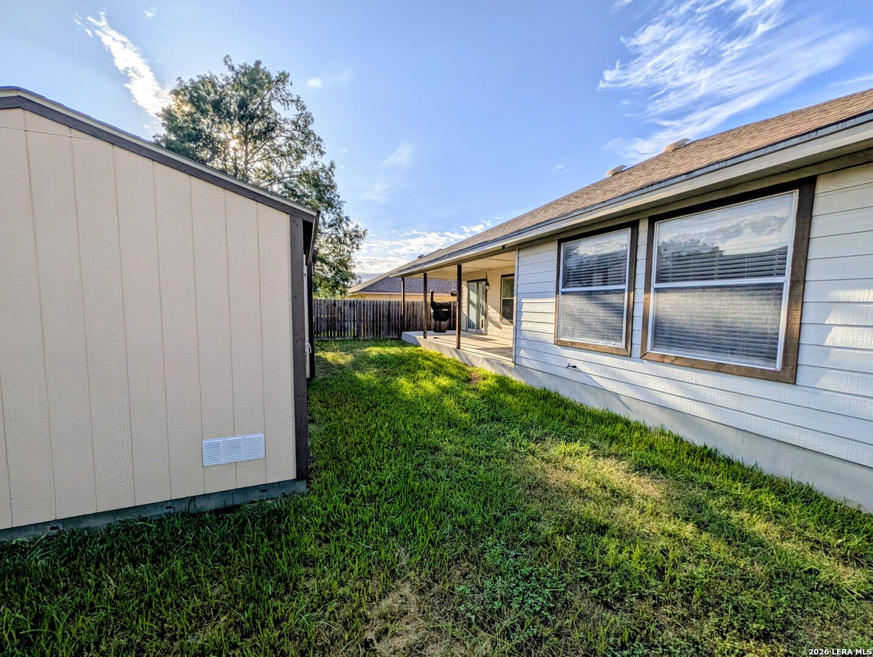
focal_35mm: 12
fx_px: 303
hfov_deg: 110.5
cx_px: 436
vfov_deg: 94.7
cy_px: 328
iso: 51
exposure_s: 1/4505
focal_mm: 2.02
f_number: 1.7
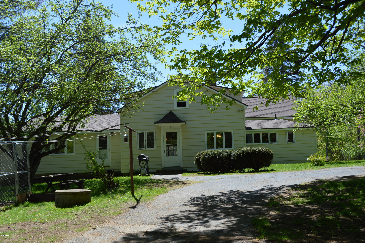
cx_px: 182
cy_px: 122
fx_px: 395
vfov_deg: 34.1
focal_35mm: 39
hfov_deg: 49.6
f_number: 6.3
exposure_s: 1/160
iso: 100
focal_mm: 26
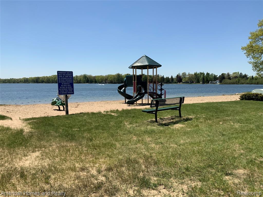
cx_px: 132
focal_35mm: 29
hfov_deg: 61.7
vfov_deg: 48.2
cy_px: 98
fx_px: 220
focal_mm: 3
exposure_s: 1/2427
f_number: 1.8
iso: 16
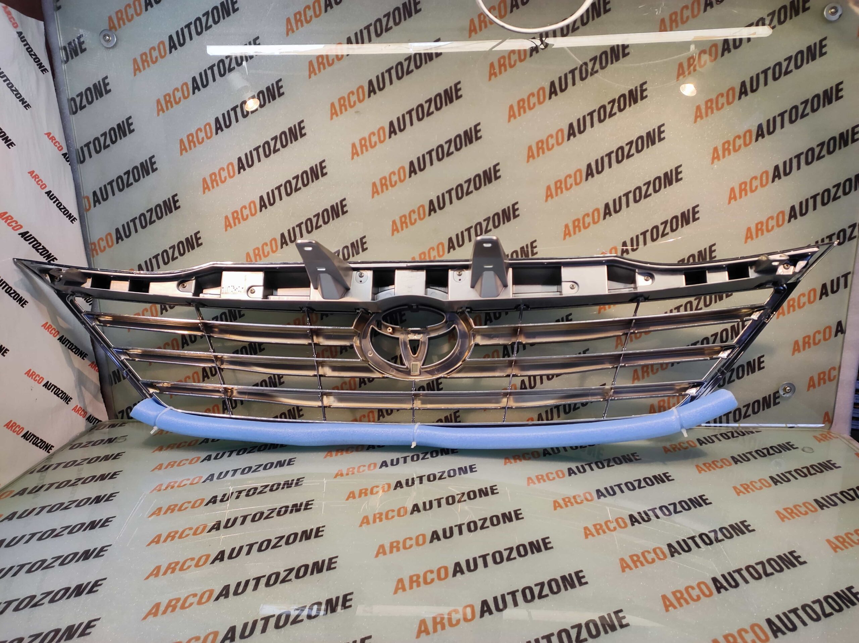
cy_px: 322
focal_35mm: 17
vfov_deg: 74.7
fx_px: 422
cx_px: 430
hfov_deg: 91.1
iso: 100
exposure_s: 1/33
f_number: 1.79
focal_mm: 4.74
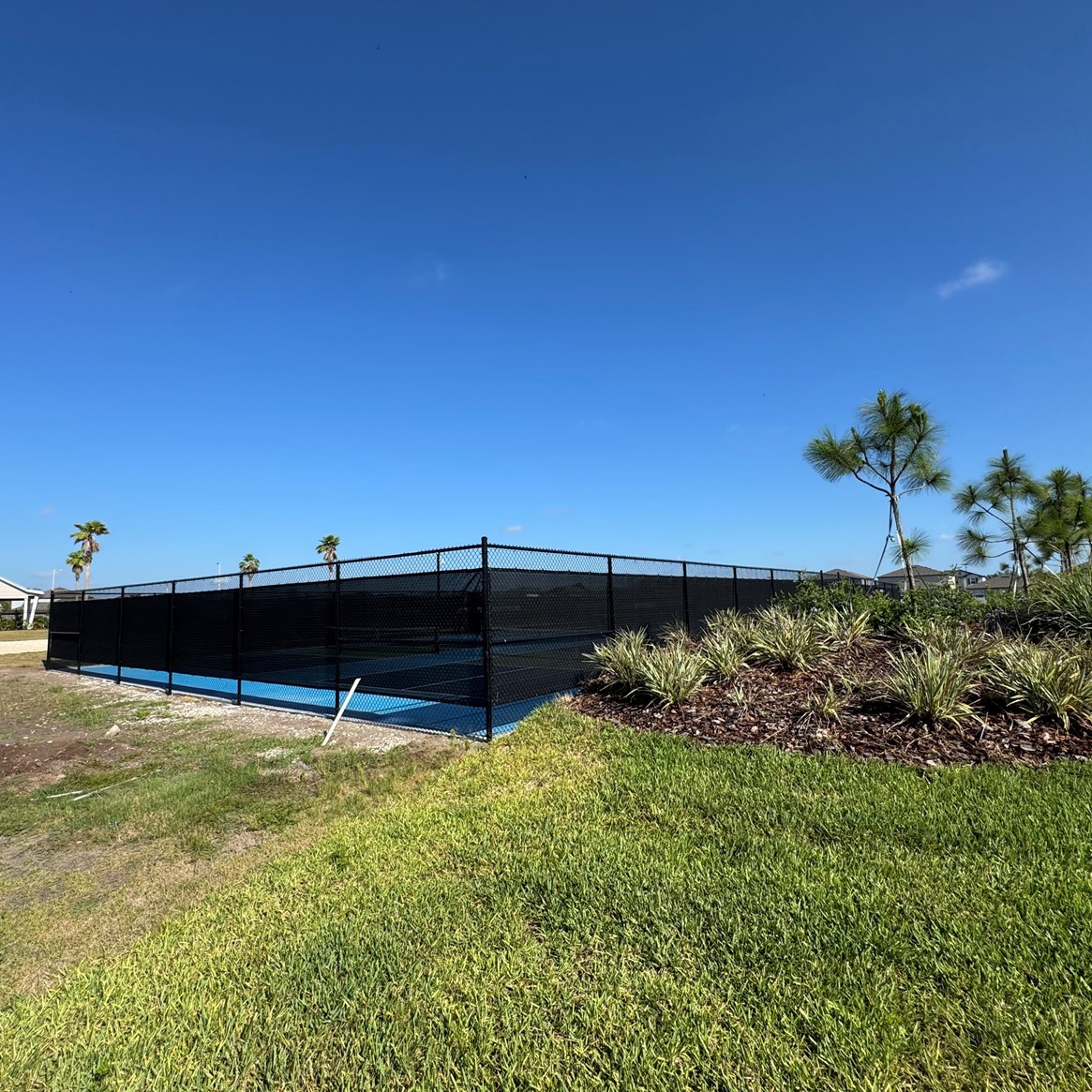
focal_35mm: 17
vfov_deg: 84.0
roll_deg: +1.7
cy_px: 541
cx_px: 502
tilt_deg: +6.4
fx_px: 607
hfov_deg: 83.8
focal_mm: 2.22
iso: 50
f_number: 2.2
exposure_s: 1/2028
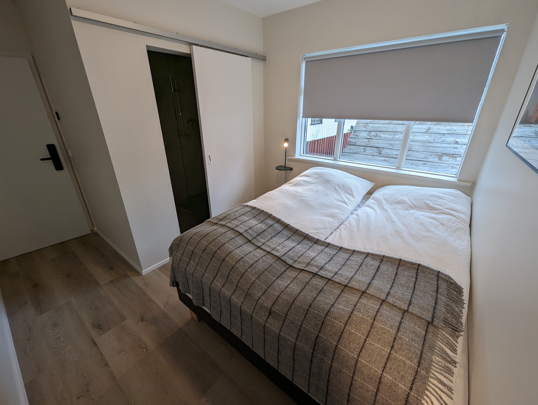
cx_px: 269
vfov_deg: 90.1
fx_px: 202
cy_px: 202
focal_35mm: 13
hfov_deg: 106.1
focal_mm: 1.95
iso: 56
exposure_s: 1/59.4
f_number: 2.2
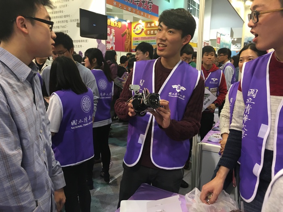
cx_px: 142
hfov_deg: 61.7
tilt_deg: -6.4
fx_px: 237
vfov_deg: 48.2
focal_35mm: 29
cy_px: 106
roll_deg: +1.1
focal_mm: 4.15
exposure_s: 1/30
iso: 100
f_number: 2.2
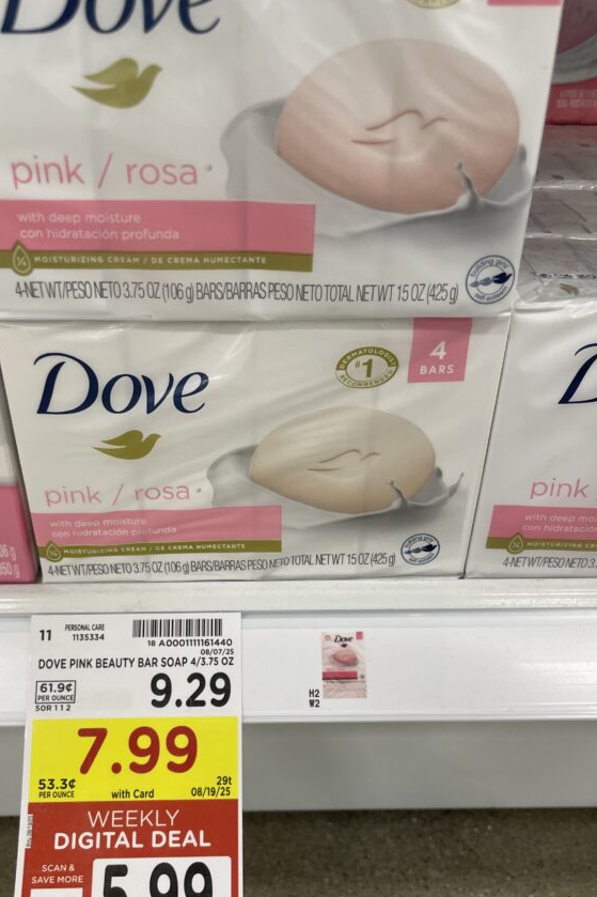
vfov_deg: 56.7
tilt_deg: -36.0
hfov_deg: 39.9
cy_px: 545
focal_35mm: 33
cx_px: 270
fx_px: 821
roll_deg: +2.9
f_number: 1.6
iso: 80
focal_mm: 4.2
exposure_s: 1/120
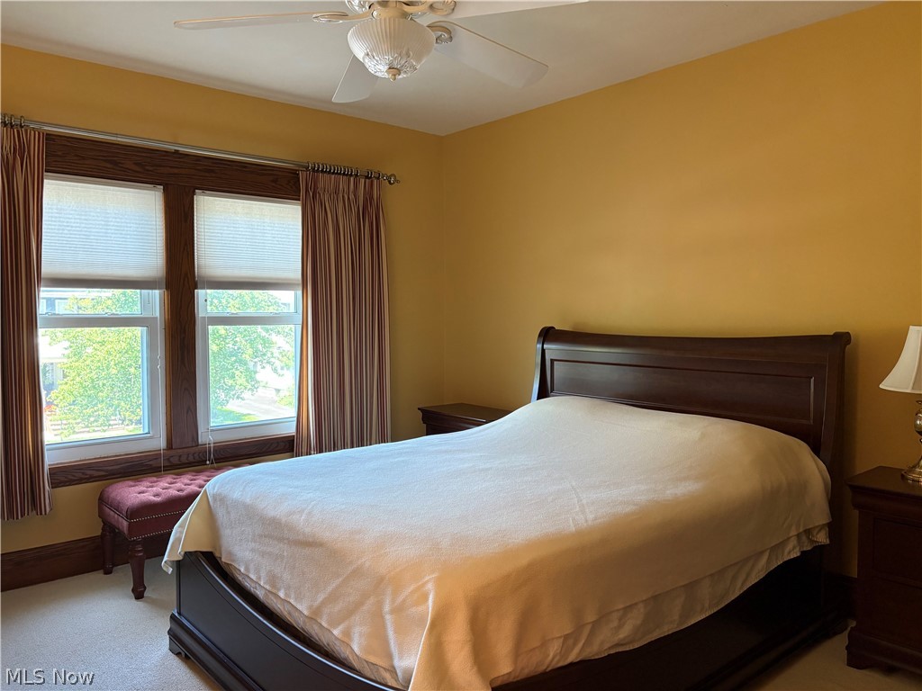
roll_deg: +0.2
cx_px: 461
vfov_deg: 53.1
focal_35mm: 26
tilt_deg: -0.8
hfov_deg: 67.3
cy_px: 346
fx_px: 693
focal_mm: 5.96
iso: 200
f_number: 1.6
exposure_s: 1/60
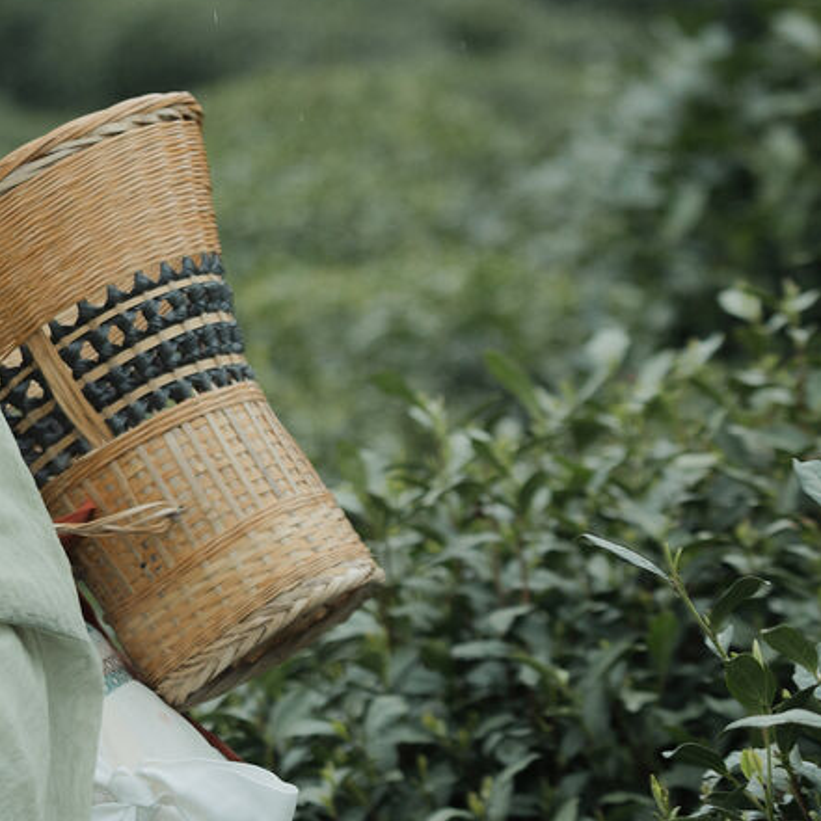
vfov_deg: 8.4
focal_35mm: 208
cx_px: -255
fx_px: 5581
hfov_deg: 8.3
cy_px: 330
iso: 250
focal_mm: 90
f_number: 4
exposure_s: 1/640
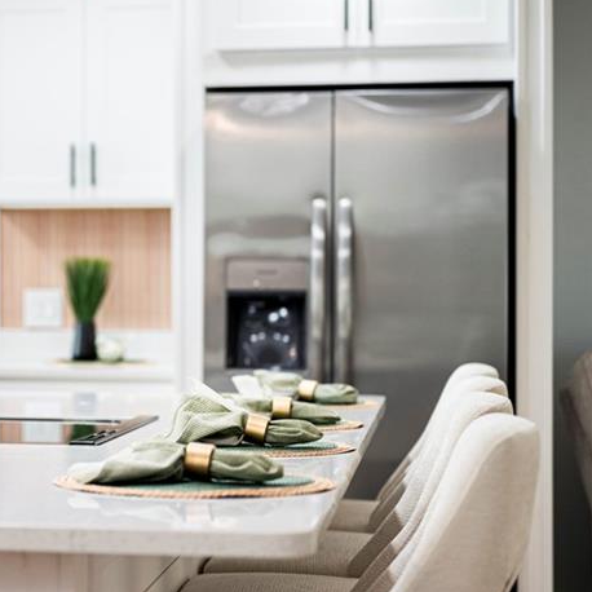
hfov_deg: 18.0
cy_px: 282
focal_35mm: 95
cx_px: 57
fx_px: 1838
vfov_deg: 18.3
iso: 250
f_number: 1.8
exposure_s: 1/200
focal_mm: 50
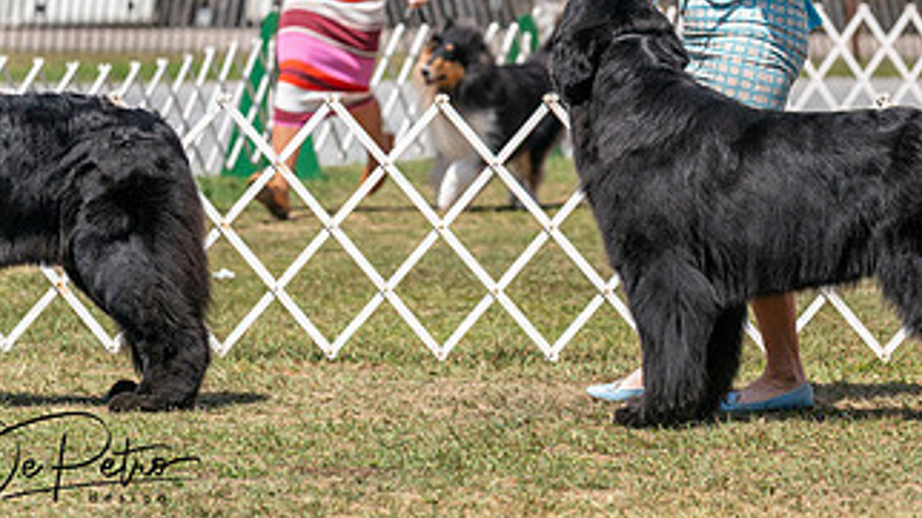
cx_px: 720
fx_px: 7358
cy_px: -72
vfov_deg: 4.0
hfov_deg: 7.2
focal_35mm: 301
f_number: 4.5
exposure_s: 1/1600
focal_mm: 137
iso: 200
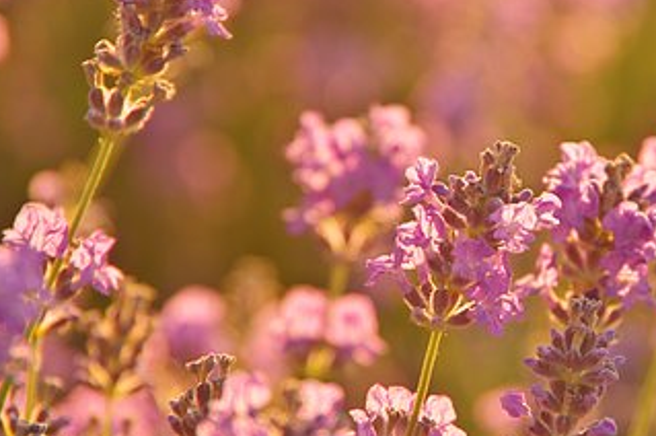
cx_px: 483
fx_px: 5912
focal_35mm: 325
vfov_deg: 4.2
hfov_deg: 6.3
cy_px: 206
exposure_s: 1/20
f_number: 6.3
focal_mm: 135
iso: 100
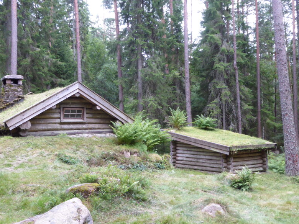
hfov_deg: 46.8
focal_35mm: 40
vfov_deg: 36.0
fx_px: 346
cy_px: 113
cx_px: 149
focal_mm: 6.7
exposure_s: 1/40
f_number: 3.7
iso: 400
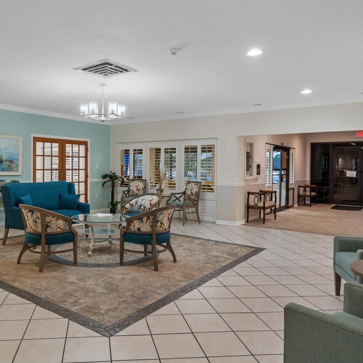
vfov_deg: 59.1
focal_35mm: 27
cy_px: 182
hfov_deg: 57.7
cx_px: 121
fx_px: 320
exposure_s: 1/1.25
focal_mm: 21
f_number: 8
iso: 320
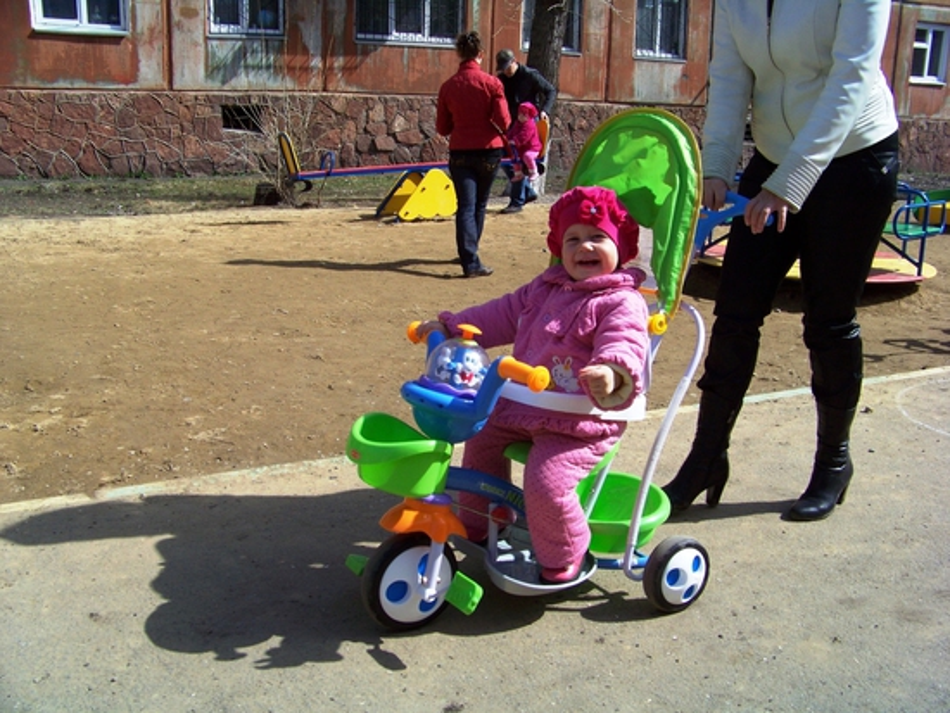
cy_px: 356
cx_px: 475
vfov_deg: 39.7
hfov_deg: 51.3
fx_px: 988
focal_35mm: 36
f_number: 4
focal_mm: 5.85
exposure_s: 1/800
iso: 69
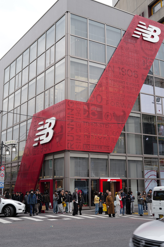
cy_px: 123
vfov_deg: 44.5
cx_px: 81
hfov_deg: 30.5
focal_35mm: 44
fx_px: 301
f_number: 3.5
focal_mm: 43
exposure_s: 1/125
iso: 100
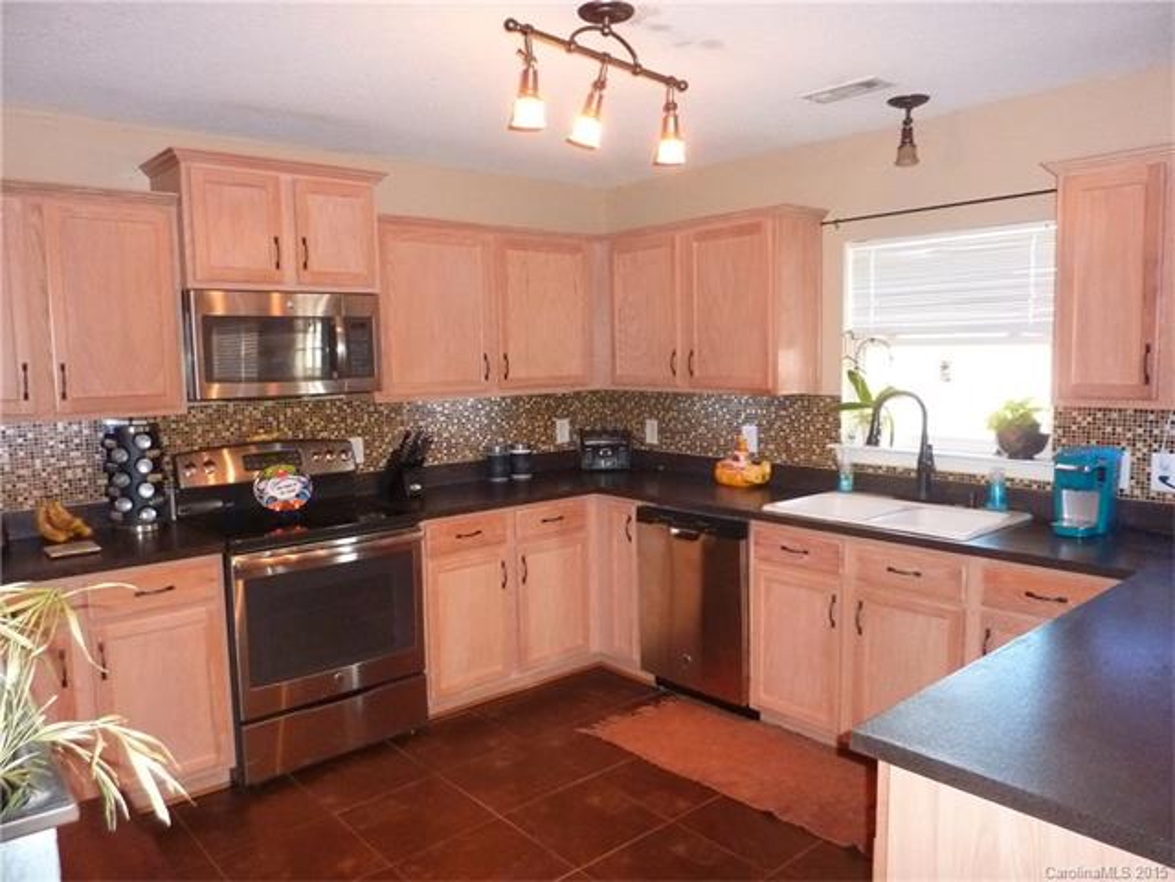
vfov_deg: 54.9
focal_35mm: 25
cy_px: 441
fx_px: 849
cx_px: 588
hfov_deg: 69.4
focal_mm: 4.1
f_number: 3.3
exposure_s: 1/30
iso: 500
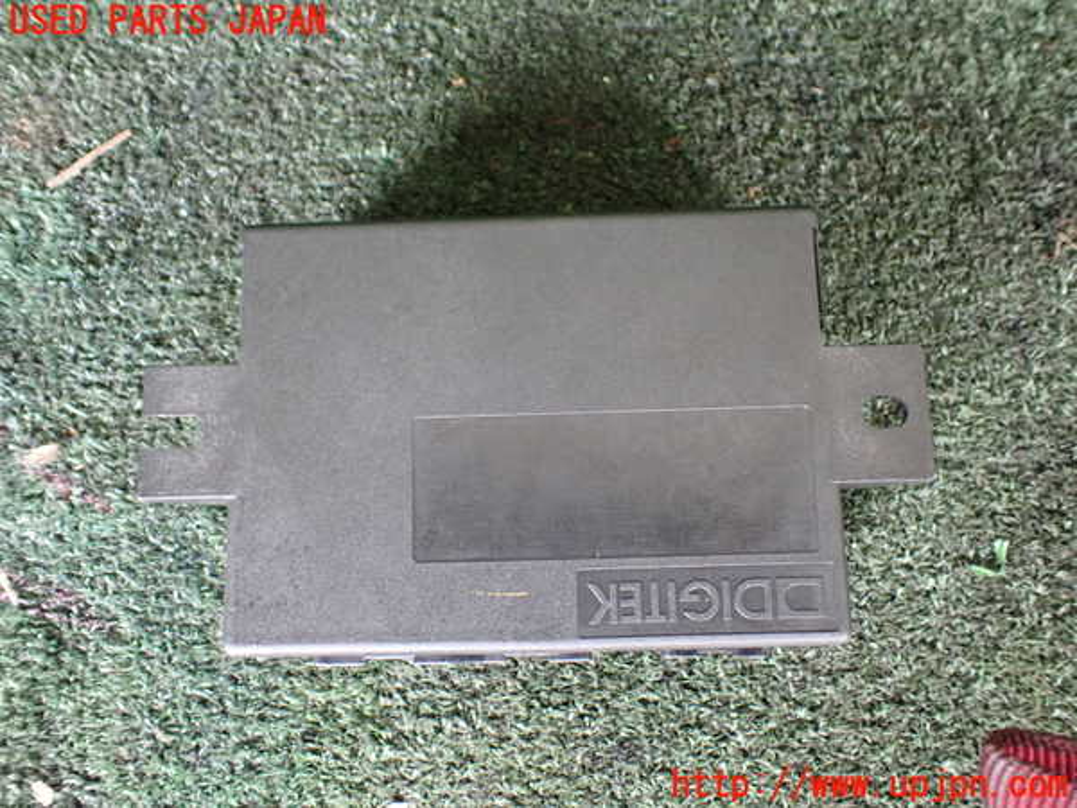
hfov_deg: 60.0
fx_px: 933
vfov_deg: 46.8
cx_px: 538
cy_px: 404
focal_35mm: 30
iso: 800
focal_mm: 5.4
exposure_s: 1/80
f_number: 2.3
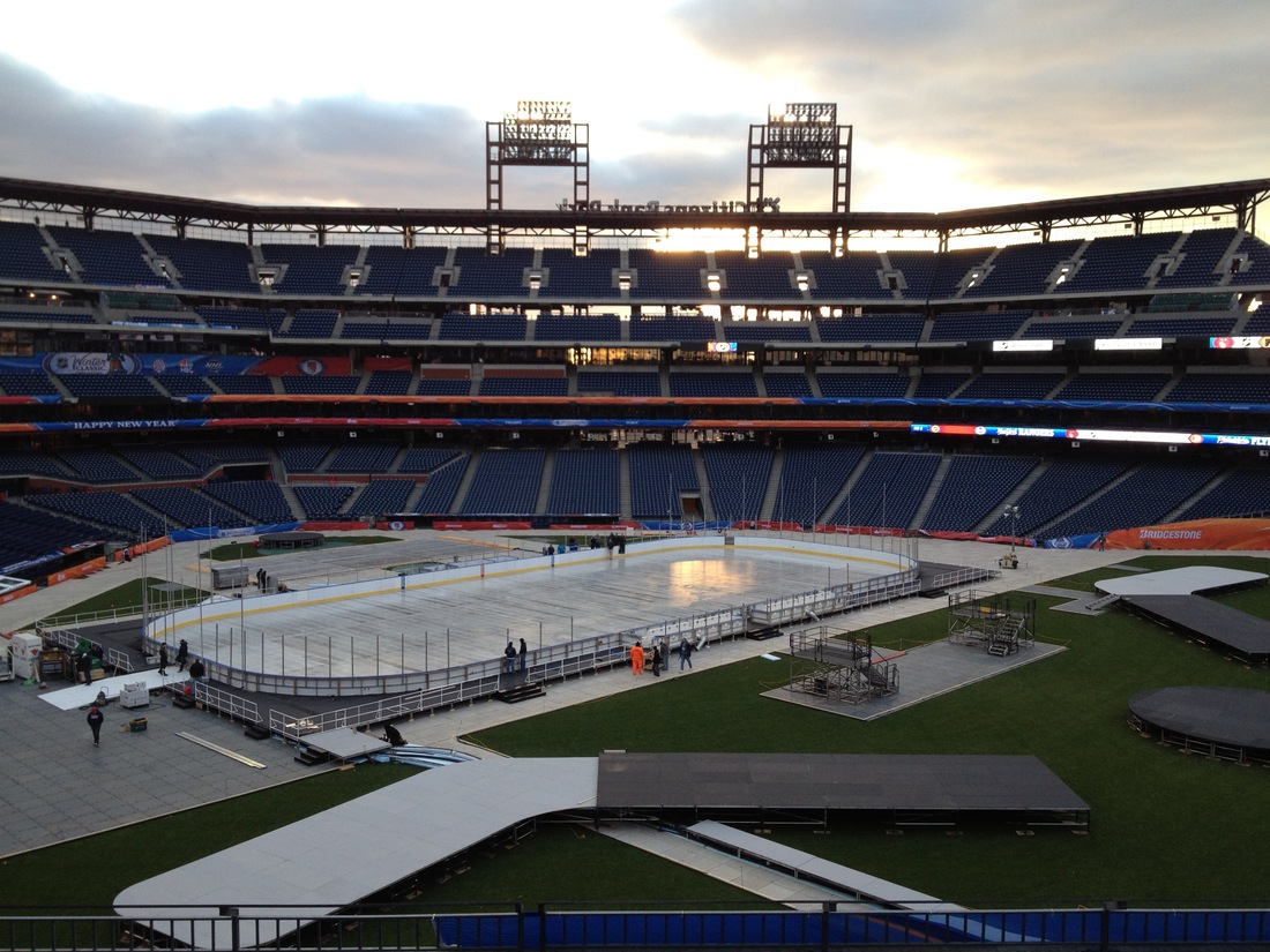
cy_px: 476
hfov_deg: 52.6
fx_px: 1284
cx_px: 635
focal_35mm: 35
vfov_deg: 40.7
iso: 64
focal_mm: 4.28
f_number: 2.4
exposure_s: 1/121
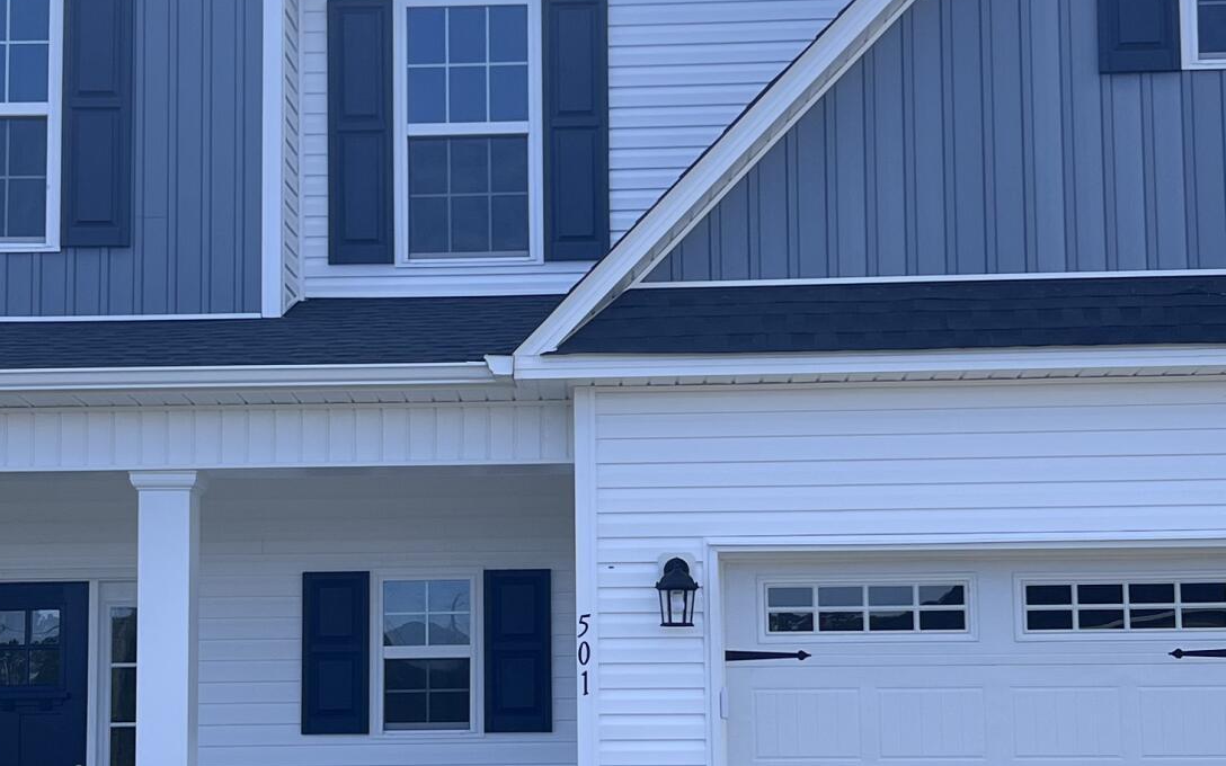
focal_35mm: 76
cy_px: 476
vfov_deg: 17.1
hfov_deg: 27.1
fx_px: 2539
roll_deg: +0.3
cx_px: 536
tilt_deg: +7.9
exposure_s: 1/3831
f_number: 1.5
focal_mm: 5.7
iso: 50
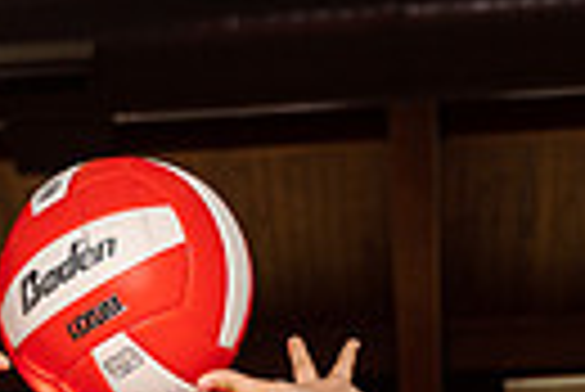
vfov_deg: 7.8
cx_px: 122
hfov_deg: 12.5
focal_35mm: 163
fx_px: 2652
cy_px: 964
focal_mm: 47
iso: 125
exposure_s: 1/250
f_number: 5
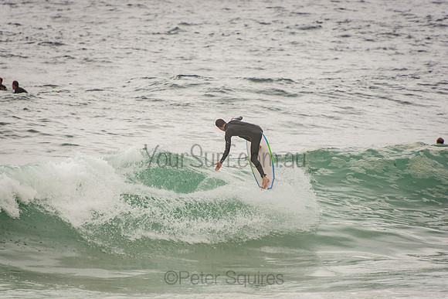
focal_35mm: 600
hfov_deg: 3.4
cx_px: 224
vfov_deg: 2.3
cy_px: 150
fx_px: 7468
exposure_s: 1/1250
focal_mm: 400
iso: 280
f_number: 5.6
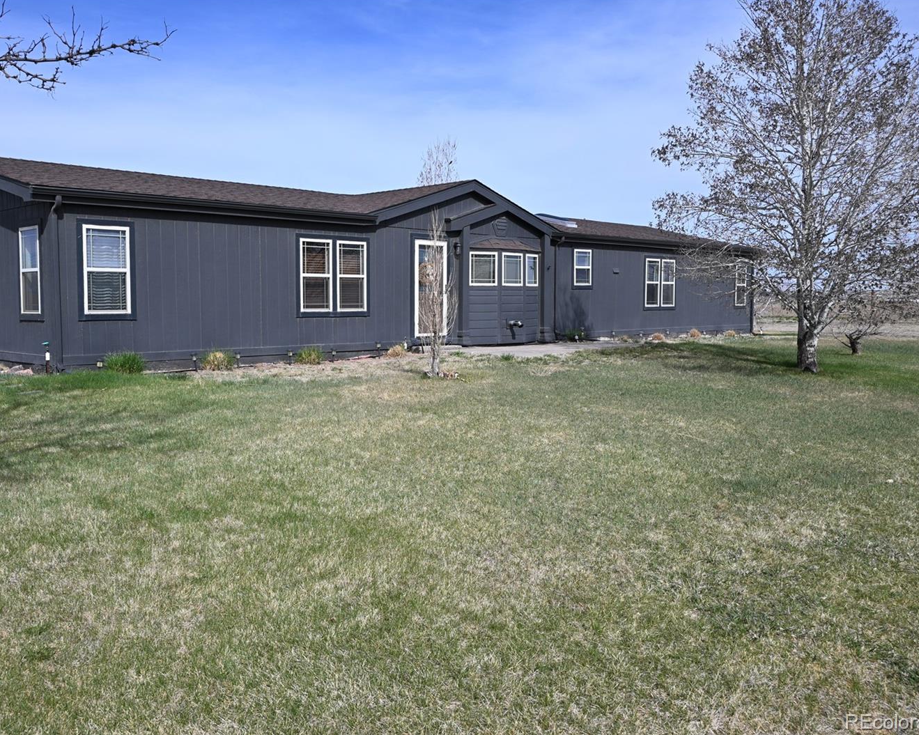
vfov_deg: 44.2
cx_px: 401
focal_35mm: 33
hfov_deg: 53.7
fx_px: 905
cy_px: 365
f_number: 8
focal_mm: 19.5
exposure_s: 1/400
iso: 100
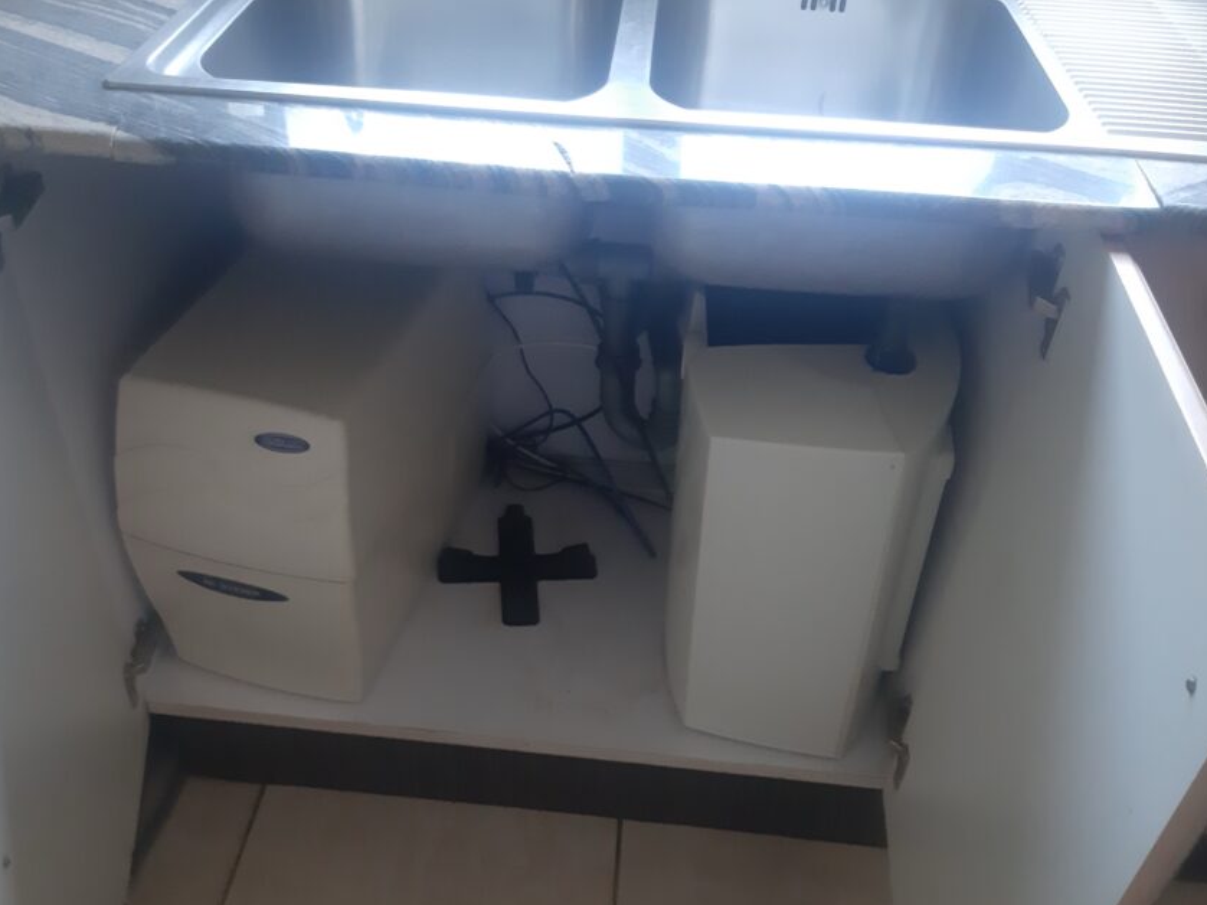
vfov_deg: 42.9
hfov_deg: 55.3
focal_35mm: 33
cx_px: 570
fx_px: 1150
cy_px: 506
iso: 500
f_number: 1.7
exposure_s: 1/50
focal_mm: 3.93
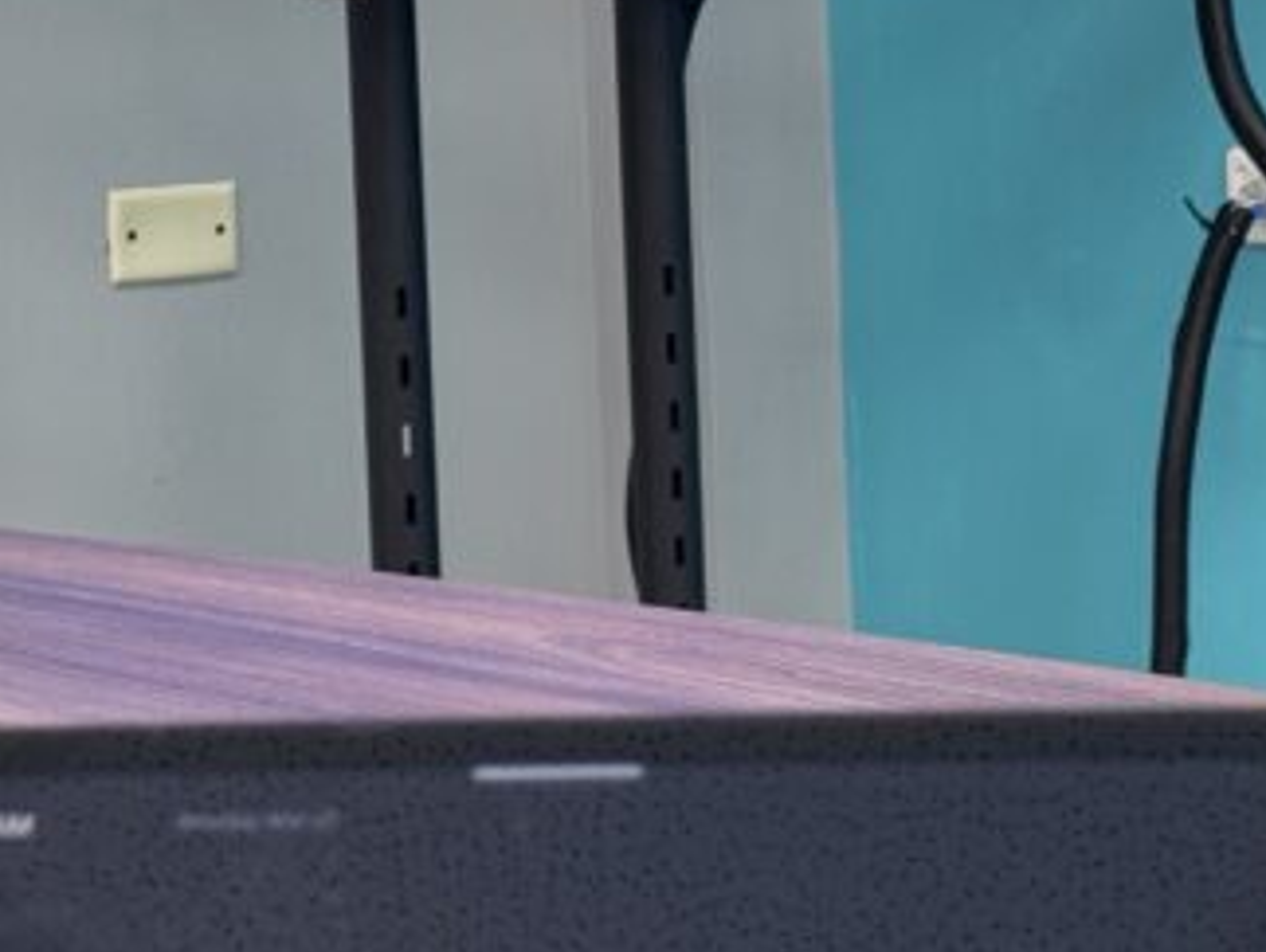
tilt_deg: -3.9
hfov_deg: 13.0
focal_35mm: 152
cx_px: 874
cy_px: 20
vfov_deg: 9.7
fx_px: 5565
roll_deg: +2.7
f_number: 1.78
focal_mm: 6.76
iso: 64
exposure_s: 1/60
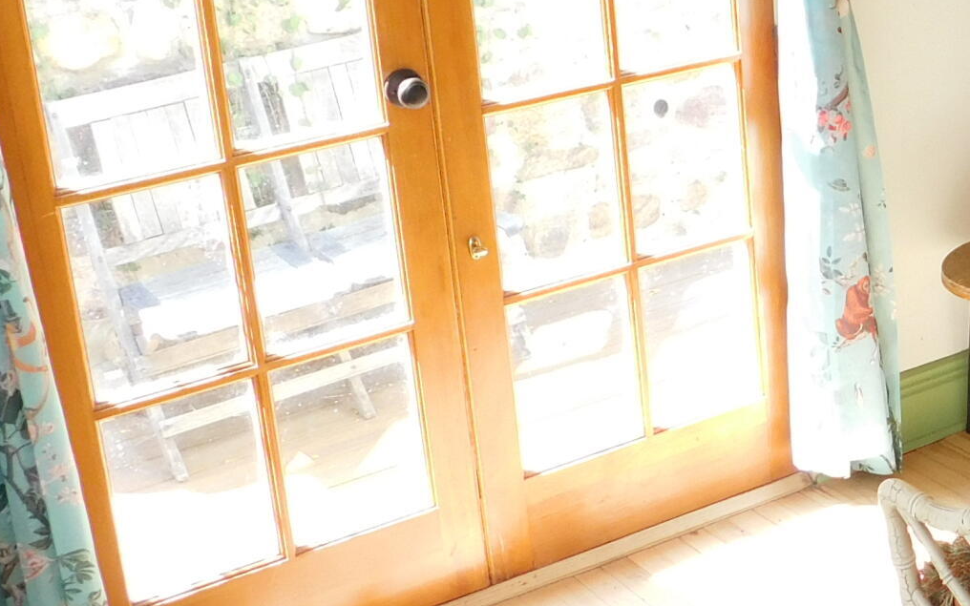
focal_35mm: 72
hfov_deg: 26.4
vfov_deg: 17.9
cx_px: 1058
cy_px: 93
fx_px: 1903
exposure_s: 1/60
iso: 125
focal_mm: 4
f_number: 3
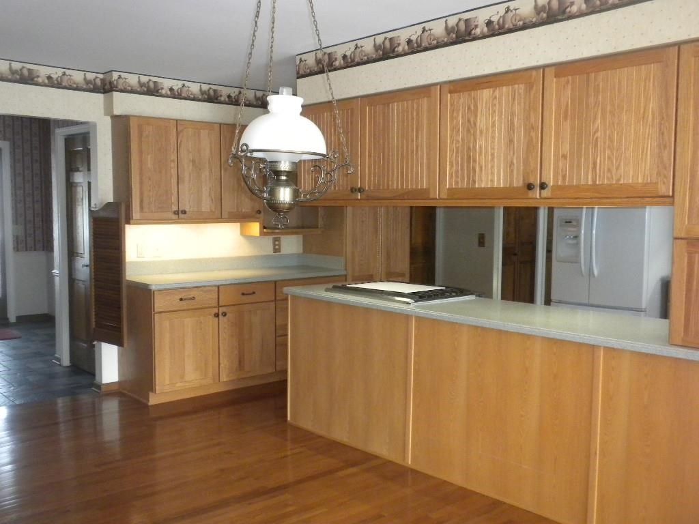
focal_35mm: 37
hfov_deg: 50.1
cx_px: 350
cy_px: 262
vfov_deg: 38.7
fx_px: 747
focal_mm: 6.6
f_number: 3.5
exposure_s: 1/58.7
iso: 400
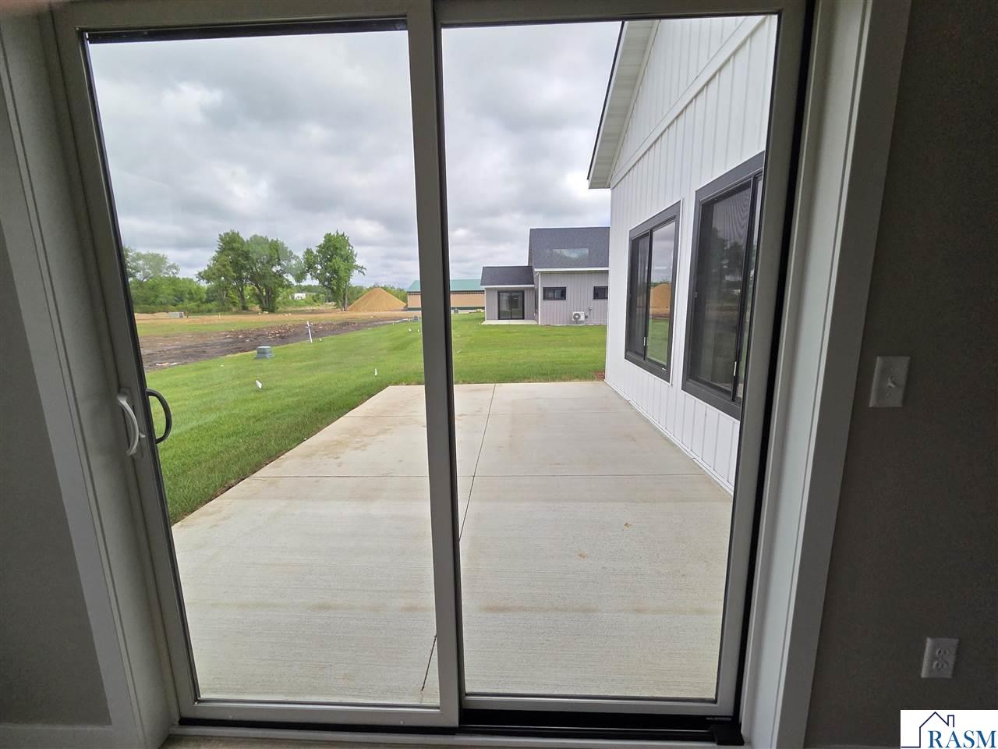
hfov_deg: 106.2
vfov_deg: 89.9
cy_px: 374
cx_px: 499
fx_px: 375
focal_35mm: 13
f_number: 2.2
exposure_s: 1/2000
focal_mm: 2.2
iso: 100
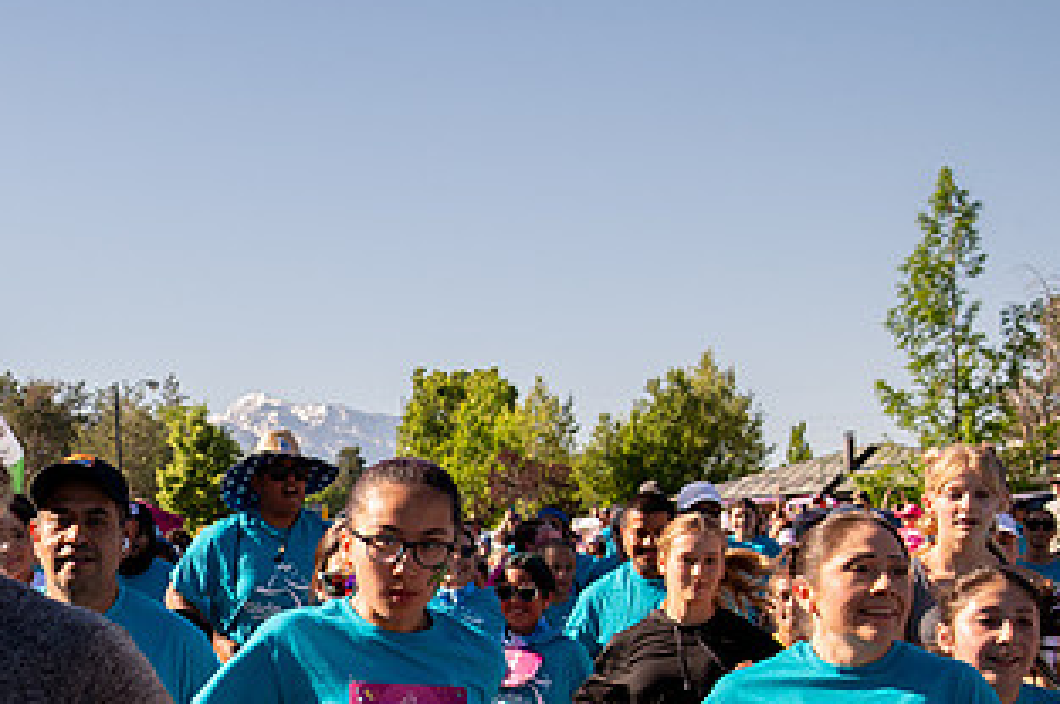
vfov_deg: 15.2
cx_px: 108
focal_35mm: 89
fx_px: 2618
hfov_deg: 22.3
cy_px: 633
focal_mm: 48
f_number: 8
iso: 800
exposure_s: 1/1000
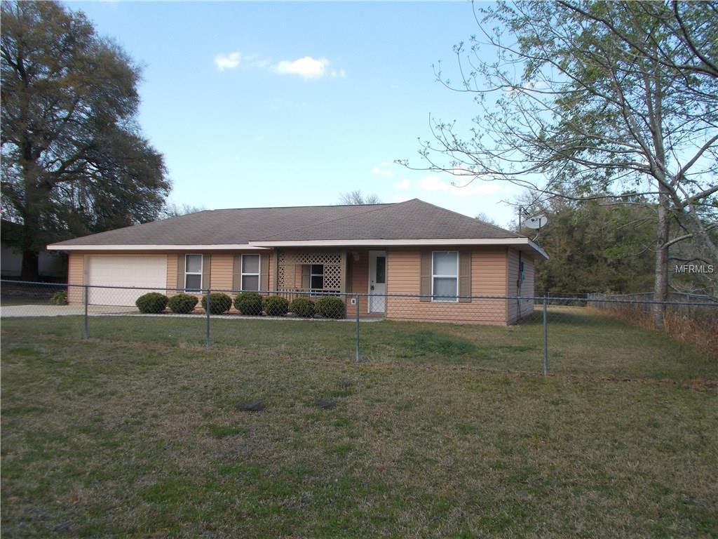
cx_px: 359
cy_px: 270
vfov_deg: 46.8
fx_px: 622
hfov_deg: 60.0
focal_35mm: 30
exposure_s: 1/250
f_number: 3.4
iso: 80
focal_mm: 5.3
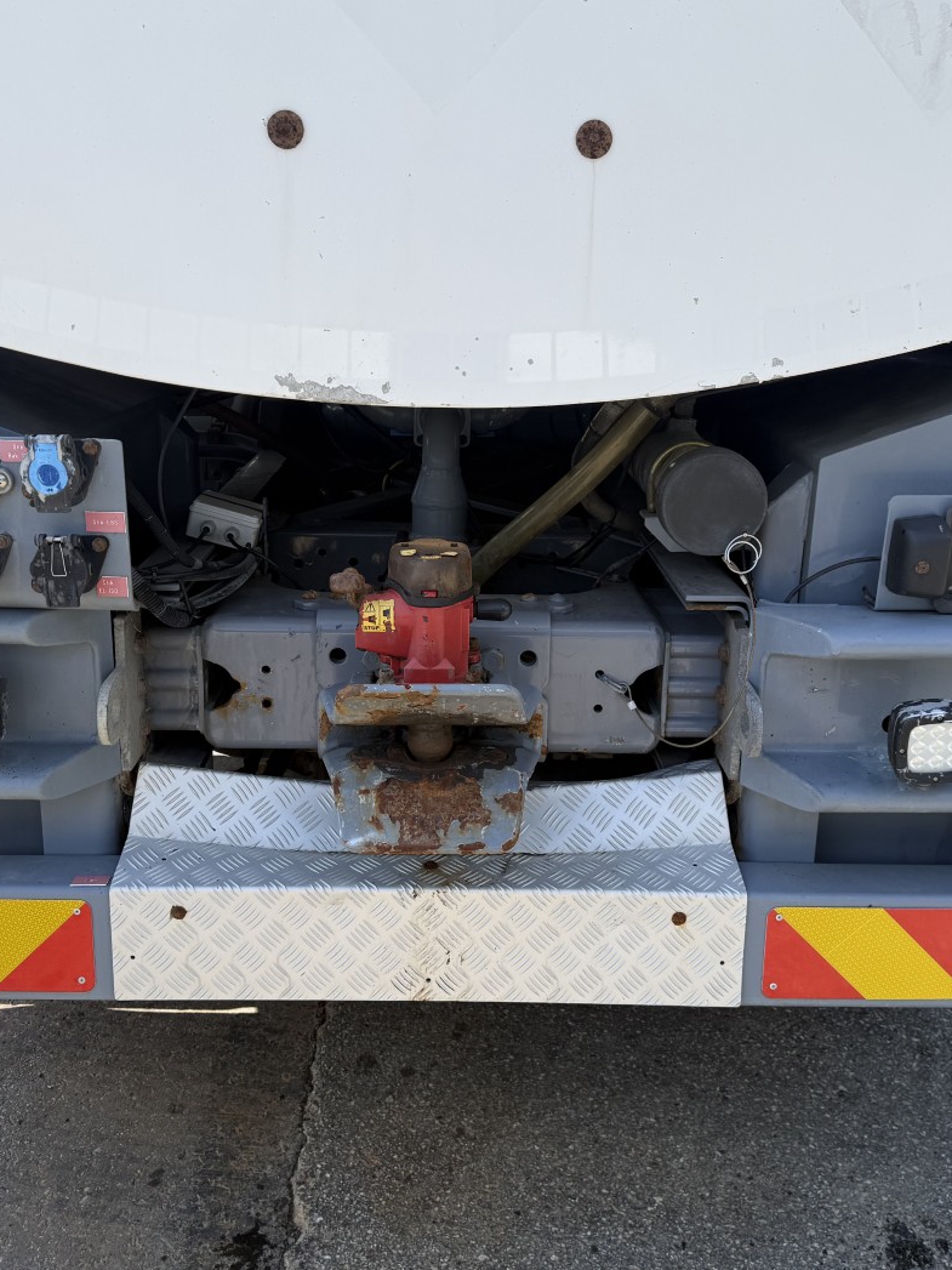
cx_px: 452
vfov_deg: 55.4
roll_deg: -1.6
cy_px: 617
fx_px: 1210
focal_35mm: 33
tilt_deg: -15.3
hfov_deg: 42.9
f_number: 1.78
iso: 80
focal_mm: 6.76
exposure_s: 1/1727
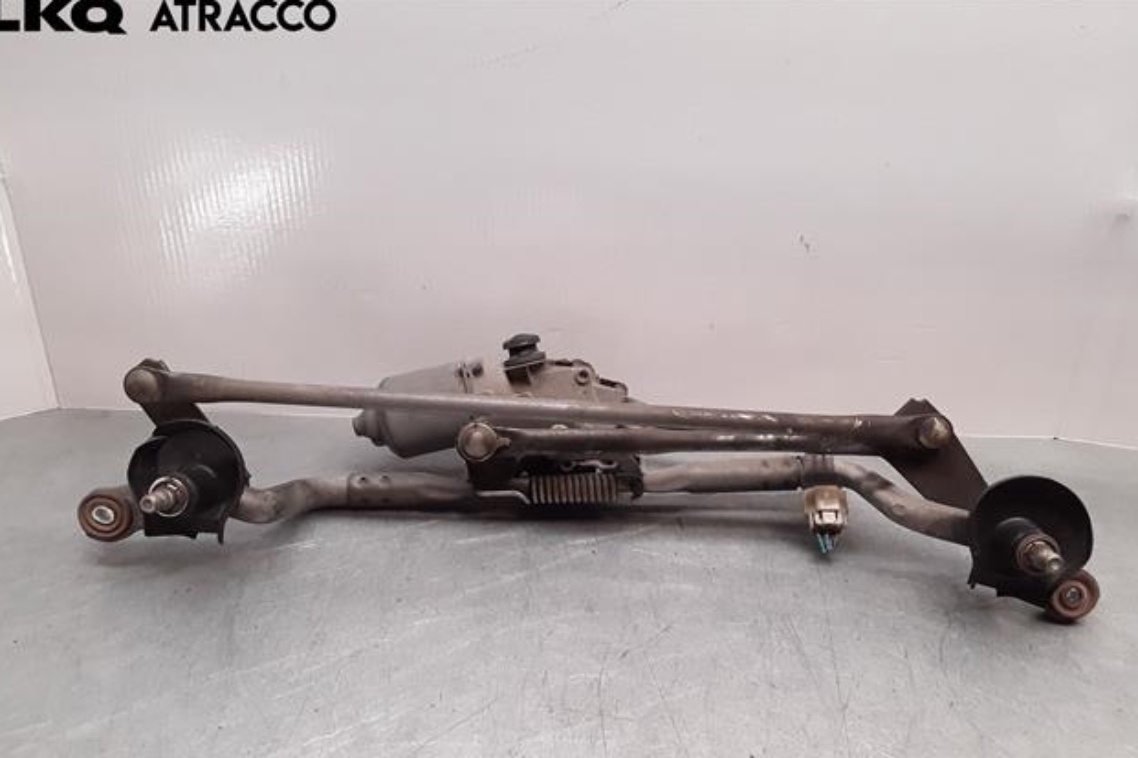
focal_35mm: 30
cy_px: 436
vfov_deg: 43.5
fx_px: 948
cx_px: 570
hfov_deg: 61.9
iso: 100
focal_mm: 2.91
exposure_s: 1/108
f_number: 1.9
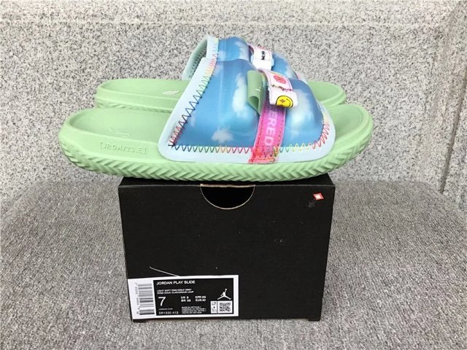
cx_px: 234
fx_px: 418
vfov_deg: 45.4
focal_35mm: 31
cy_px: 175
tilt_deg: -22.3
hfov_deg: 58.4
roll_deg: -0.1
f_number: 2.4
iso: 40
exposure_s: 1/100
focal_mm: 3.3
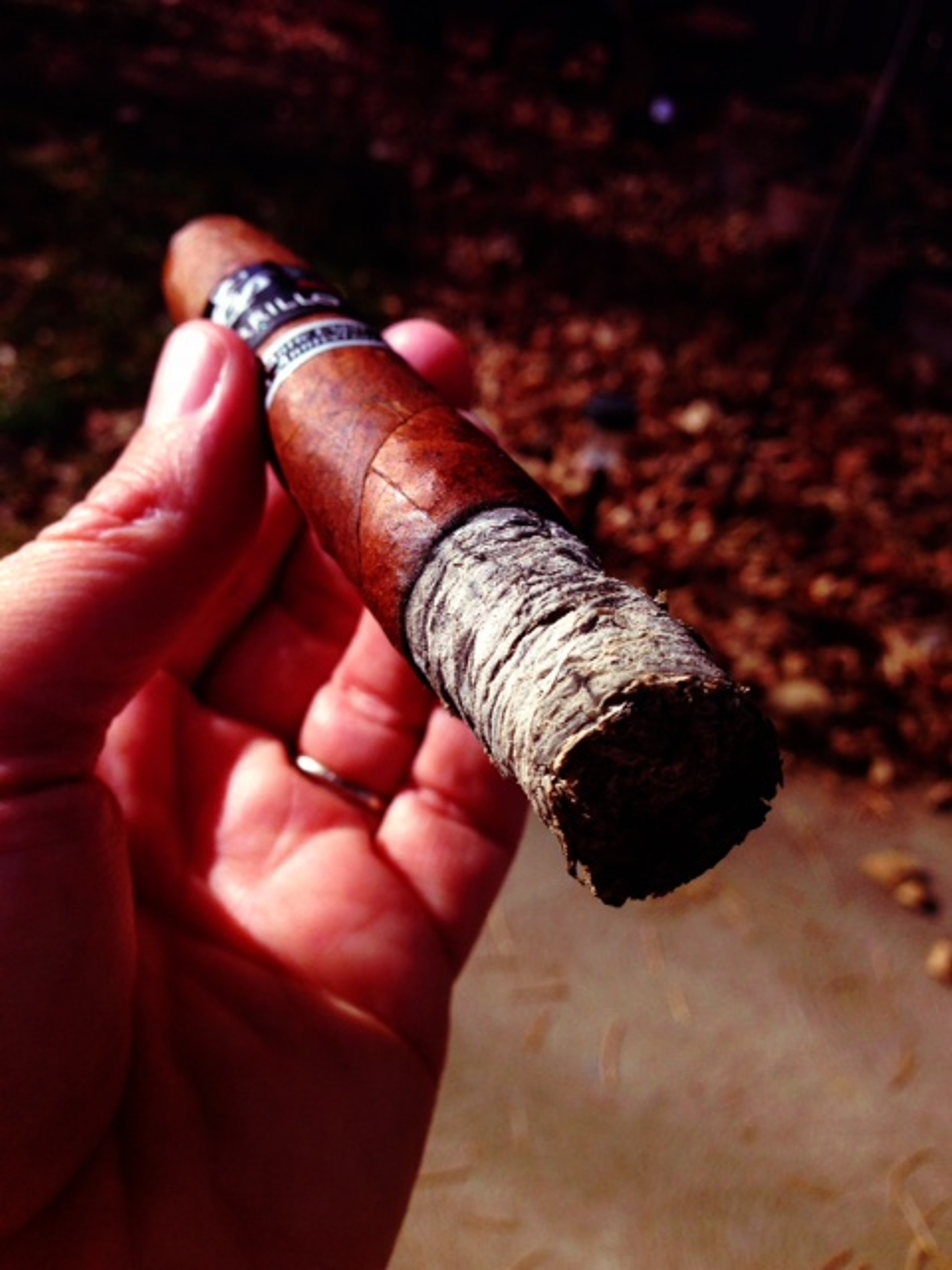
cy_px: 635
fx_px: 1210
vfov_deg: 55.4
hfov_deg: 42.9
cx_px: 476
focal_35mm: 33
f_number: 2.4
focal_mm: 4.13
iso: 50
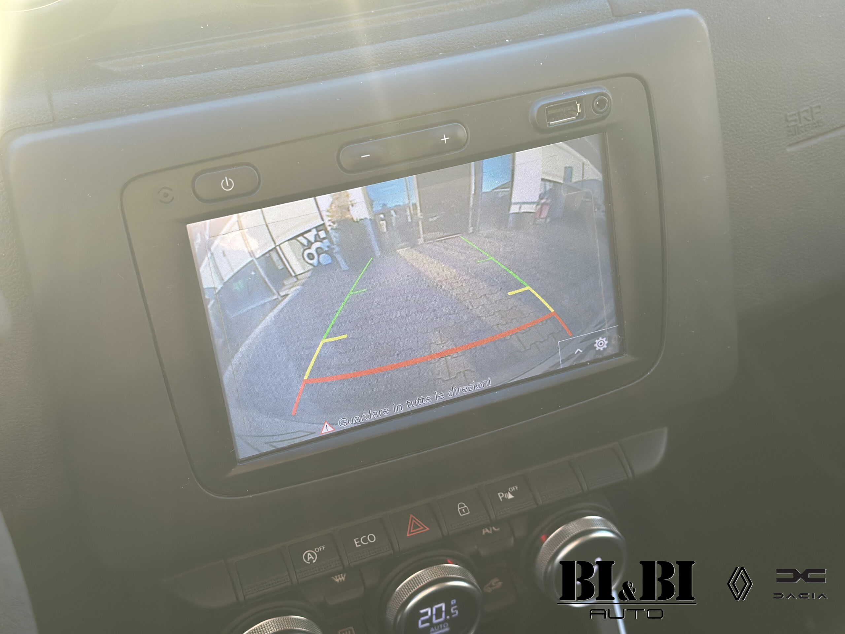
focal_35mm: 48
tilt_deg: -38.8
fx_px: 1172
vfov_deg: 30.3
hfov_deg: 39.7
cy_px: 317
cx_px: 422
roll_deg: -0.2
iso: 64
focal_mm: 6.86
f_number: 1.78
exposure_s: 1/154
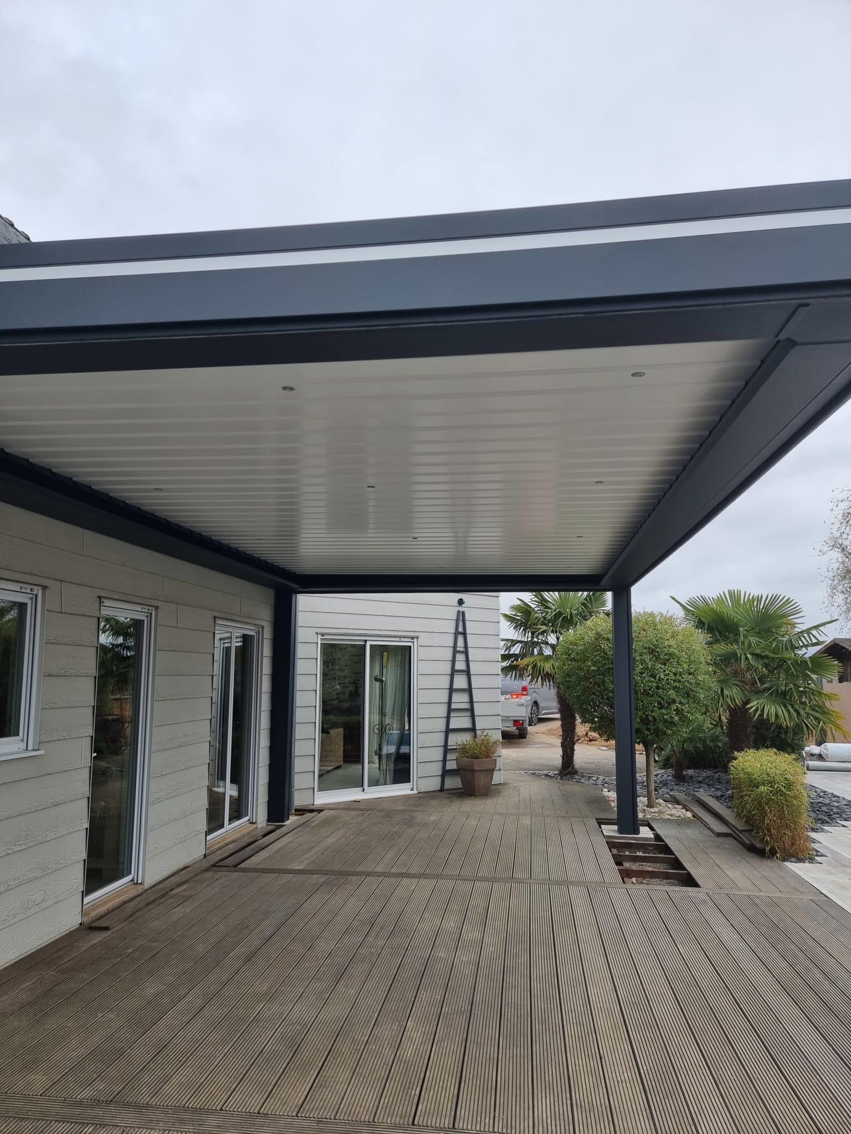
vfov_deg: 71.6
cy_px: 567
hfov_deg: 56.8
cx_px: 426
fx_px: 787
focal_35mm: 24
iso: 50
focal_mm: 6.7
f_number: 1.8
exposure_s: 1/208
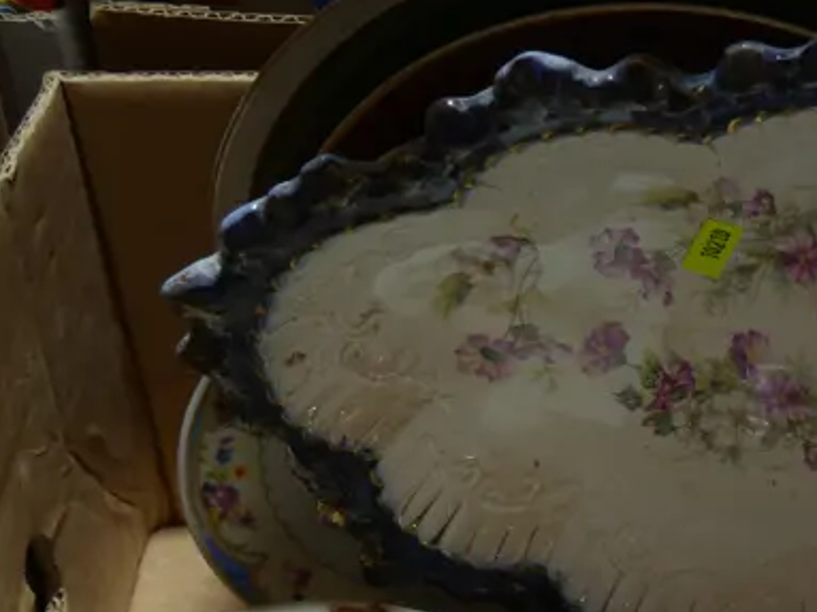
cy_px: 679
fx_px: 2525
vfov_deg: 13.5
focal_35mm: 107
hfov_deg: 17.7
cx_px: 904
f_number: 4.5
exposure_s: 1/100
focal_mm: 20
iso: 200
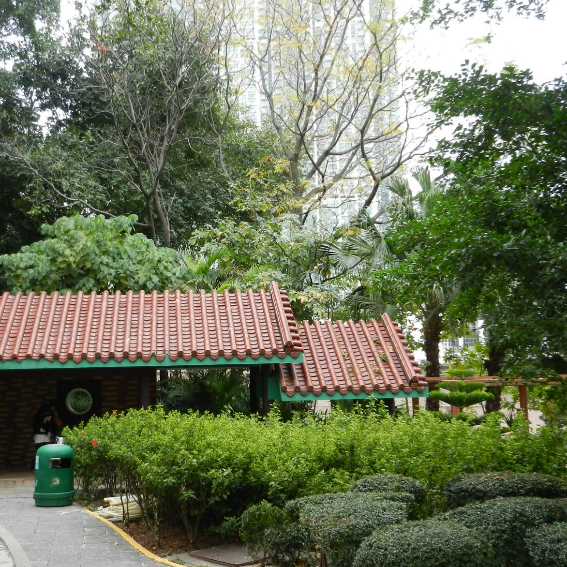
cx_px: 223
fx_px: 649
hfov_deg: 46.9
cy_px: 287
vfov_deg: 47.2
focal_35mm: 35
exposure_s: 1/125
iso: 160
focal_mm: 5.1
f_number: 3.6
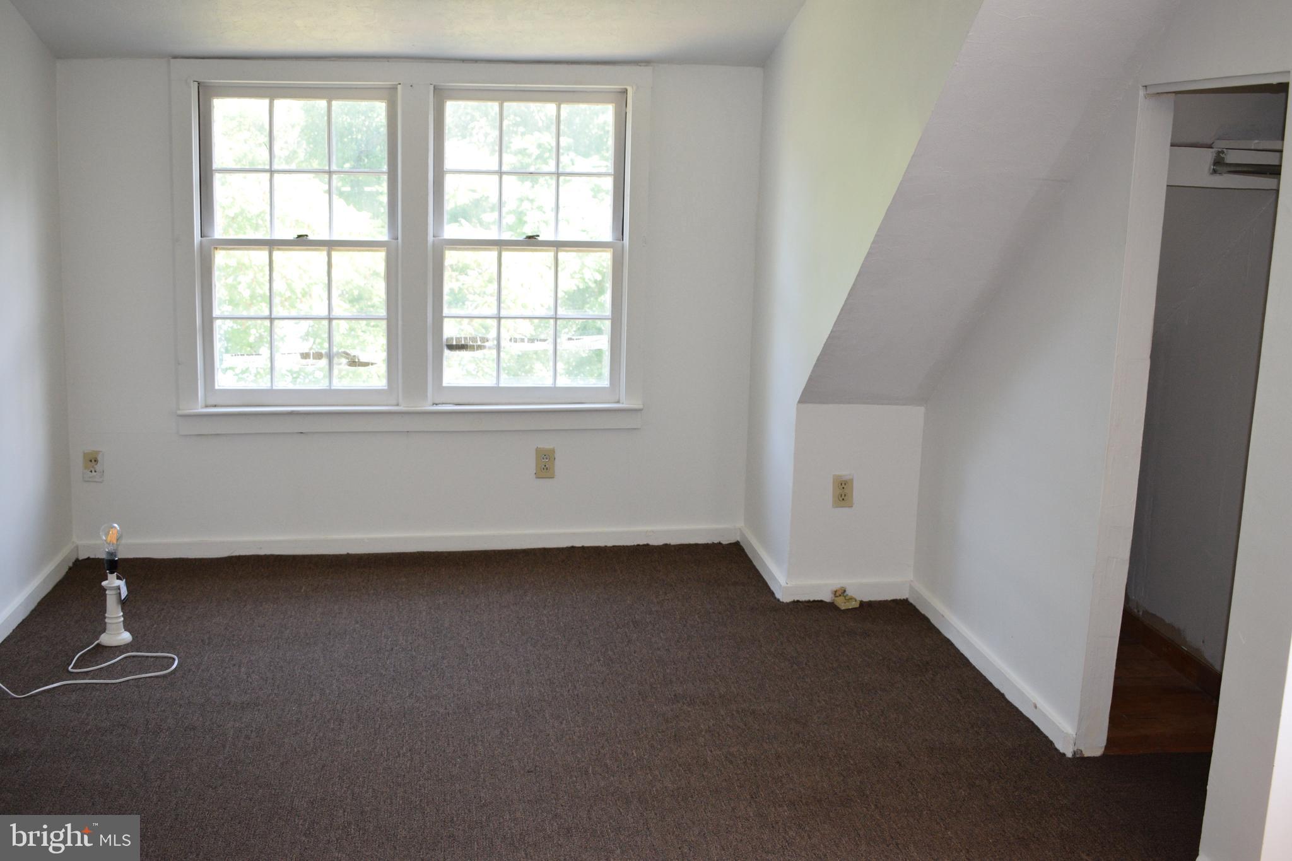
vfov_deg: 35.5
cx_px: 646
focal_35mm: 38
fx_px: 1346
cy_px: 430
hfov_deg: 51.3
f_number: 5
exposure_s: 1/100
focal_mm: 25
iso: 800
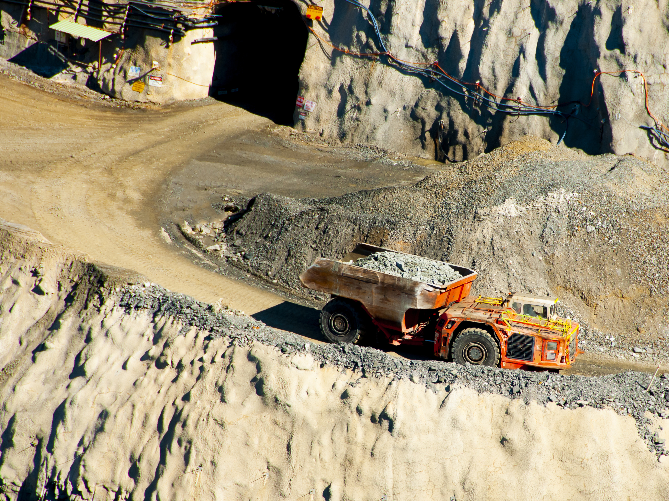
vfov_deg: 3.7
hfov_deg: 5.0
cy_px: 268
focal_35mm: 400
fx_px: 7730
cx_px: 456
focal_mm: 200
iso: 200
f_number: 8
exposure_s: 1/400
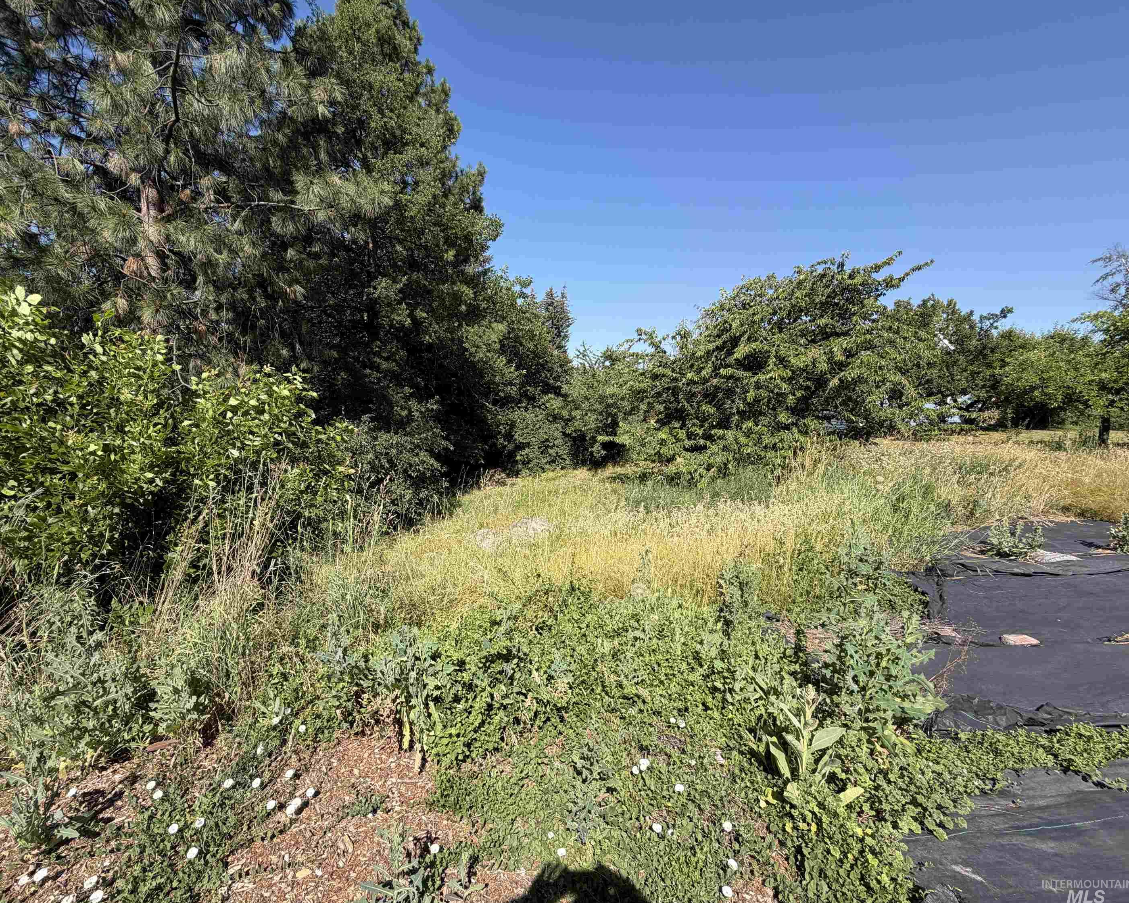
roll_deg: -2.2
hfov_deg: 96.6
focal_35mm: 15
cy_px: 461
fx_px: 501
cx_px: 515
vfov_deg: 84.0
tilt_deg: -5.9
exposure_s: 1/770
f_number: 2.2
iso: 32
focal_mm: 2.22
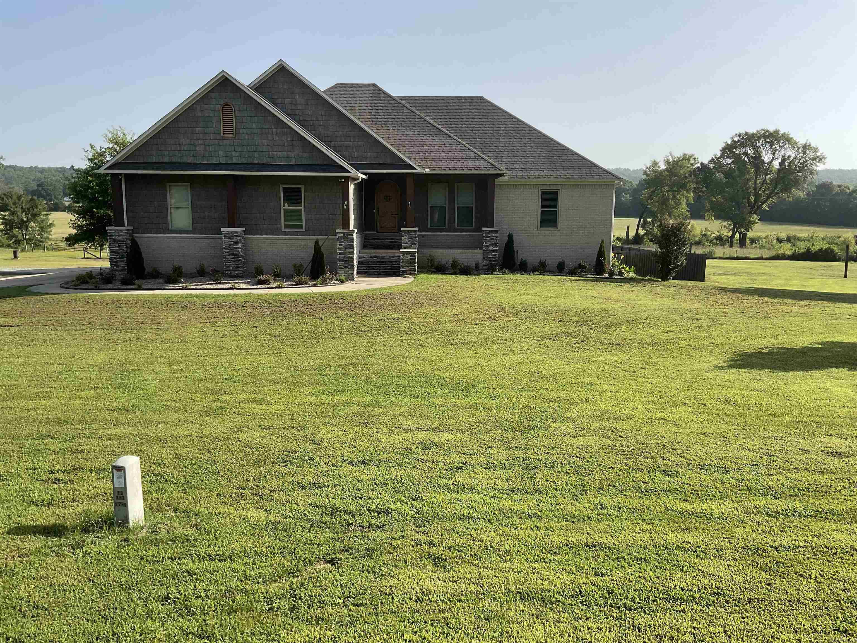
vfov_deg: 48.2
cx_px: 428
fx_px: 718
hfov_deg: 61.7
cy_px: 322
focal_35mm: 29
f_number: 1.8
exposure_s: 1/1311
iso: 16
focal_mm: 3
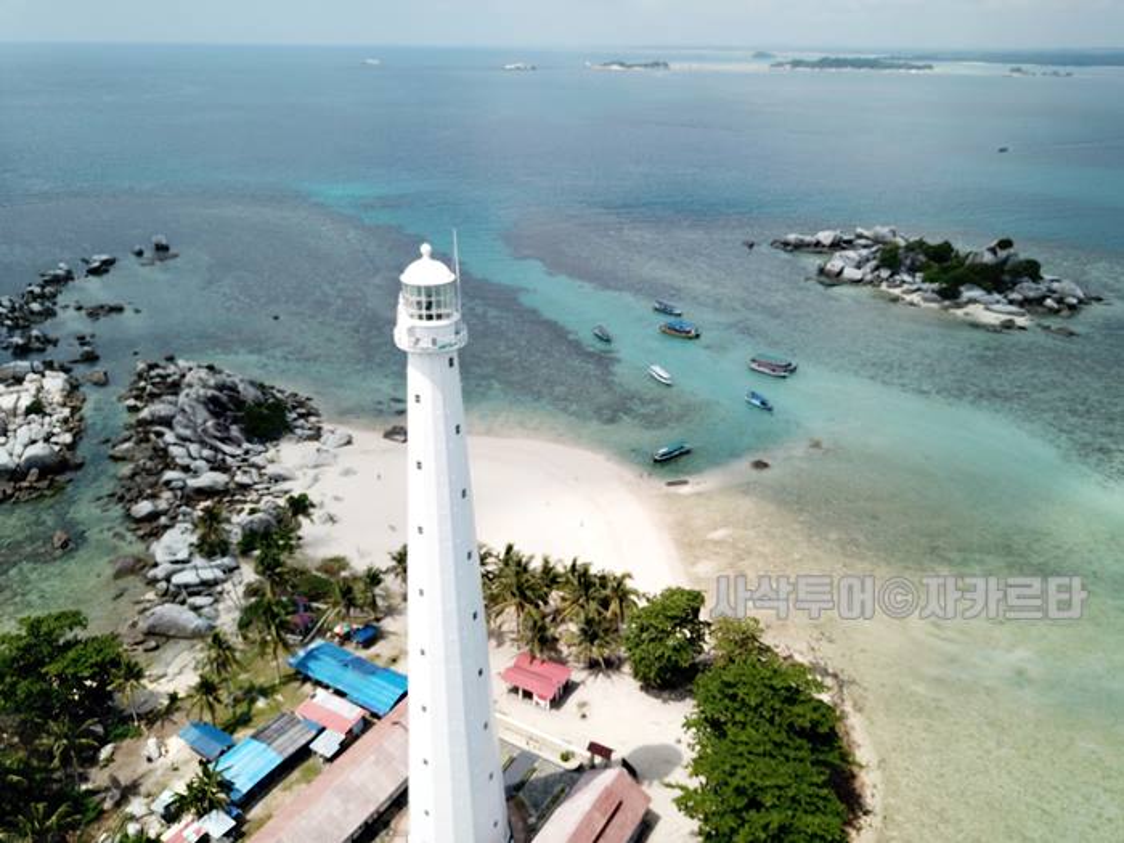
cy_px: 422
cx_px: 562
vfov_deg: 53.1
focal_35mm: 26
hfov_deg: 67.3
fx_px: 844
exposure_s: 1/1404
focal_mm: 4.73
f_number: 2.2
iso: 100
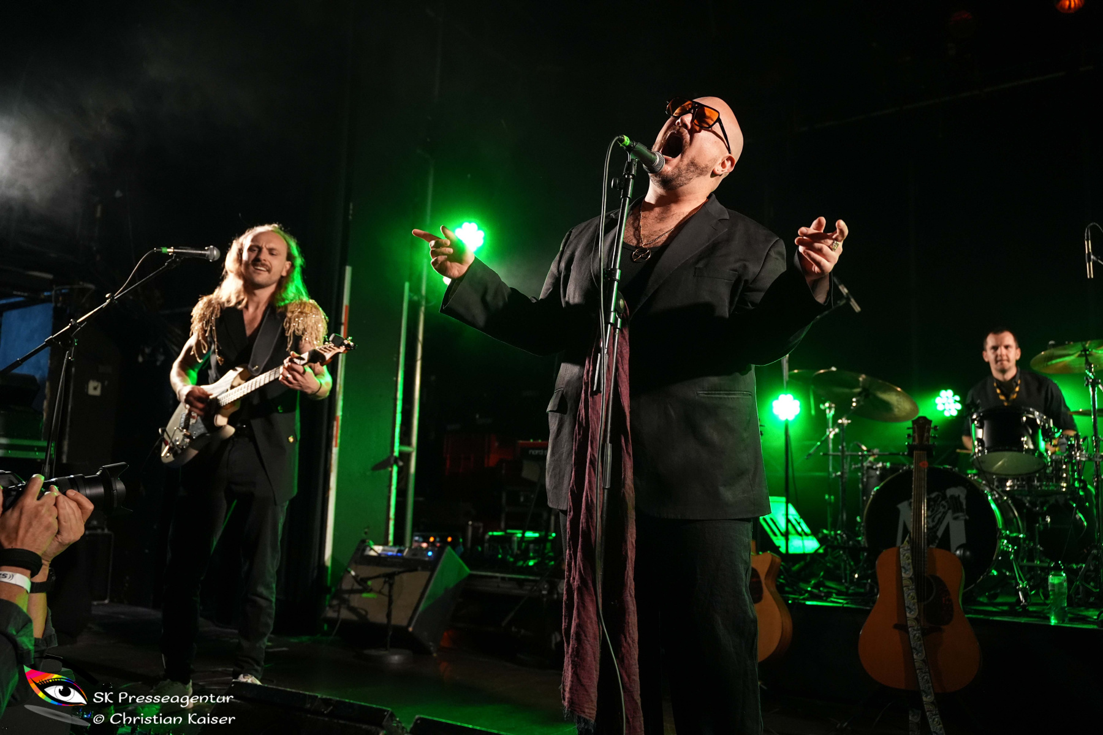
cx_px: 552
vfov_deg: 43.0
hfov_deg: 61.1
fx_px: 934
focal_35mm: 30
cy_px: 368
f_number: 2.8
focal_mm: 30.5
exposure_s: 1/125
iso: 3200
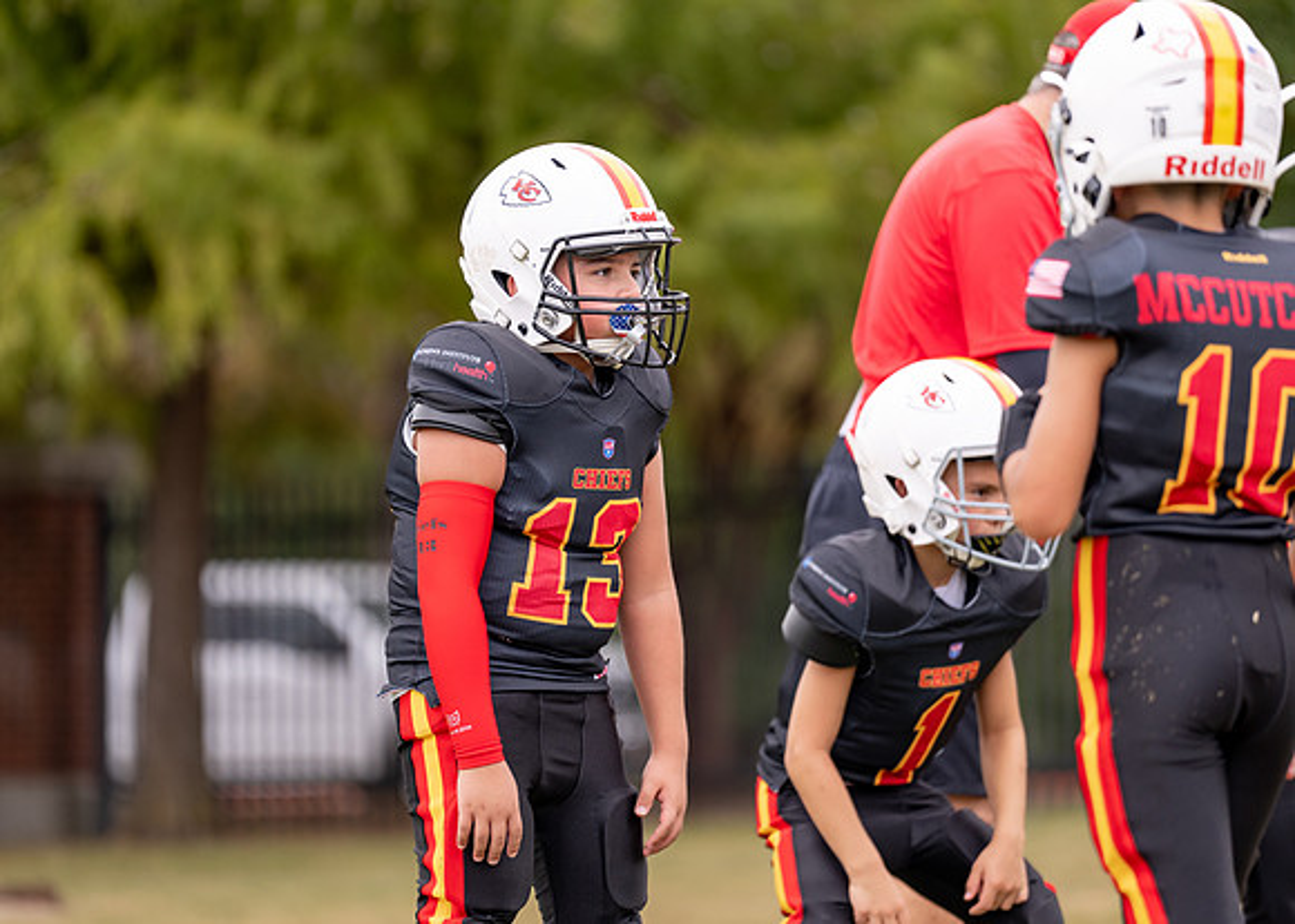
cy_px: 462
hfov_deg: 9.2
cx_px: 648
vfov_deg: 6.5
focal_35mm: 220
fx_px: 8081
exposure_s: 1/1000
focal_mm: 200
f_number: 2.8
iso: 100
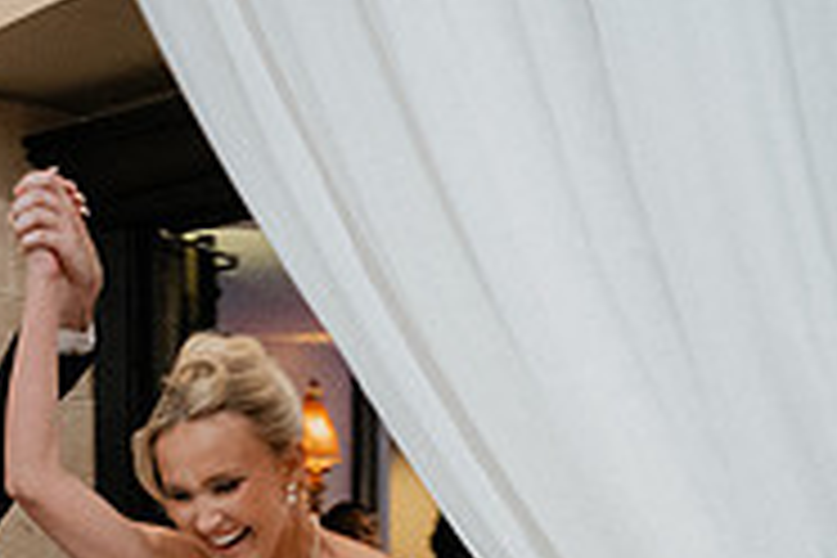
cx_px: 18
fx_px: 1744
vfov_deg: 17.0
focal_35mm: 75
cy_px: 758
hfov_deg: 25.8
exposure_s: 1/160
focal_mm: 24
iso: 2500
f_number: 2.8
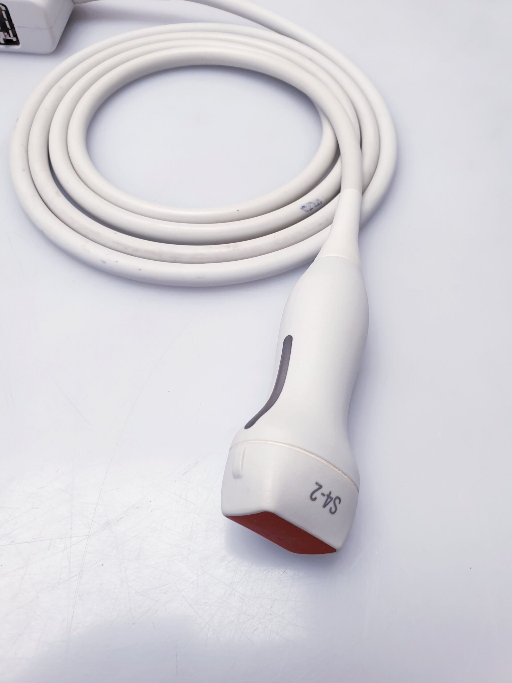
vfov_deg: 67.3
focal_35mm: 26
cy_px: 342
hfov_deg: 53.1
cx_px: 256
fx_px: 513
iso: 64
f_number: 2.4
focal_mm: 4.3
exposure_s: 1/50
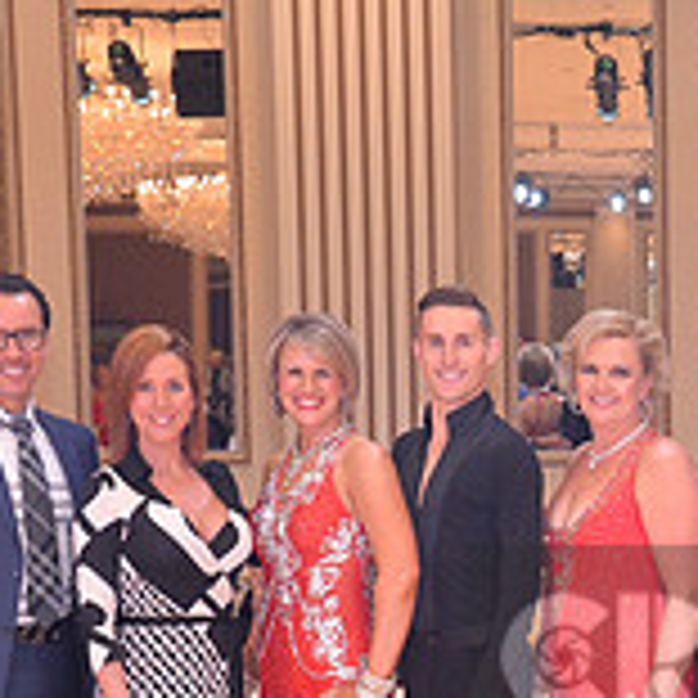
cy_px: 664
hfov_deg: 13.8
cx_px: 955
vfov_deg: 14.2
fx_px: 2760
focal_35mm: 121
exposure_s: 1/250
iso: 3200
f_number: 5.6
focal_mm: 38
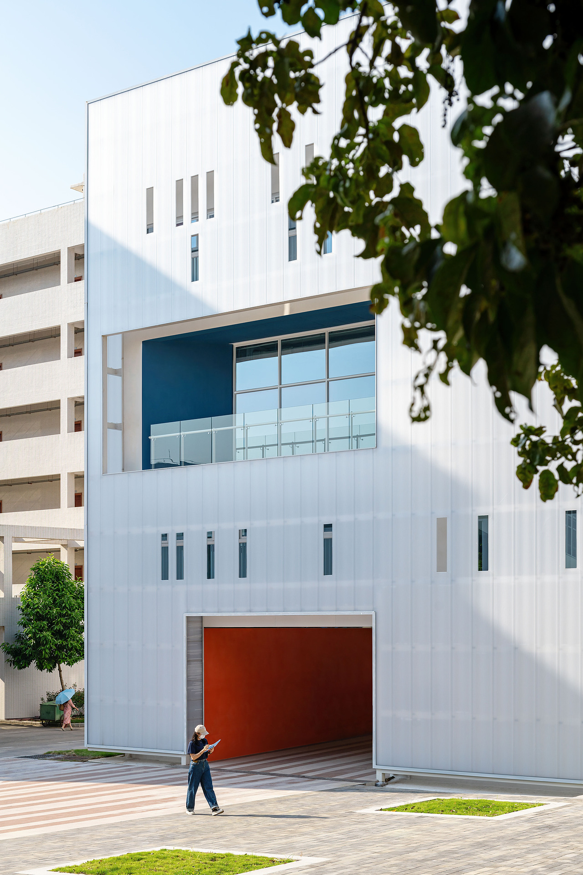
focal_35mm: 50
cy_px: 438
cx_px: 292
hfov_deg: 27.0
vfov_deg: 39.6
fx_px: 1214
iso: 100
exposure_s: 1/500
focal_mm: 50
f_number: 8
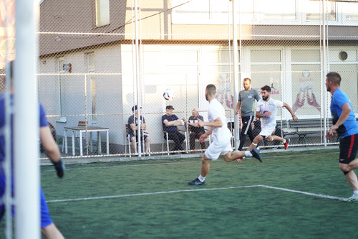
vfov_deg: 16.1
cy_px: 120
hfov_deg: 23.9
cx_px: 179
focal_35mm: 85
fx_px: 845
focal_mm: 85
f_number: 2
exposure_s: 1/1250
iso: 800
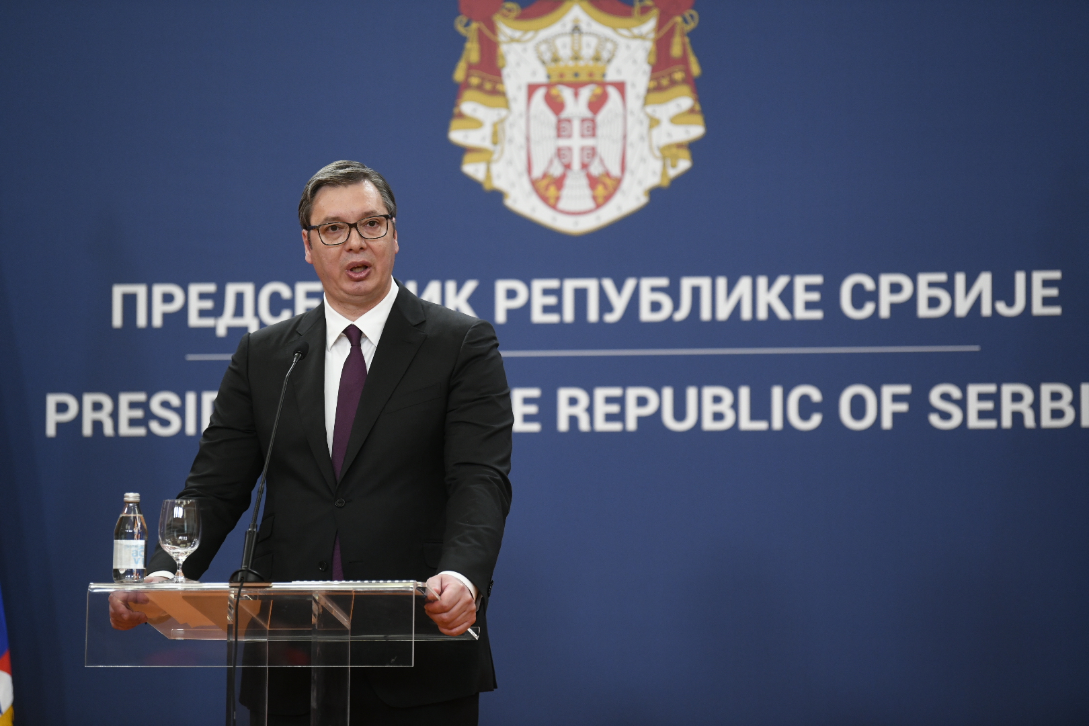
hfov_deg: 12.5
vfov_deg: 8.3
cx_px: 544
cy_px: 363
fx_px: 4991
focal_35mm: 165
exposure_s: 1/400
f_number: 2.8
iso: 2000
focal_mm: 165
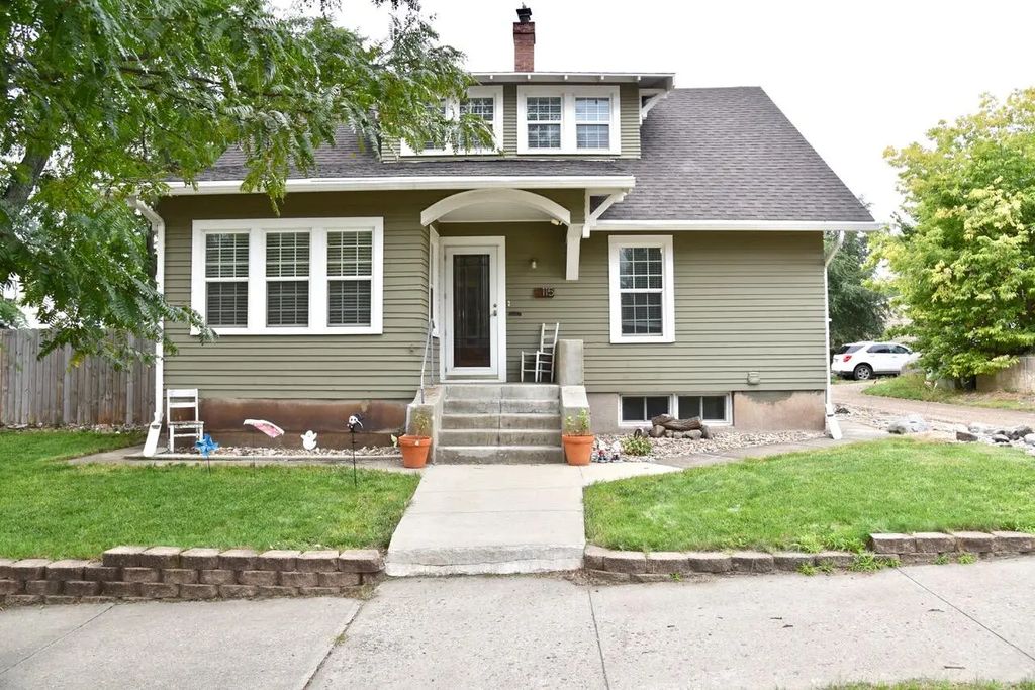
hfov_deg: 73.7
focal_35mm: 24
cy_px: 345
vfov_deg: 53.1
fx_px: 690
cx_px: 518
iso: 400
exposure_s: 1/125
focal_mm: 24
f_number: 5.6
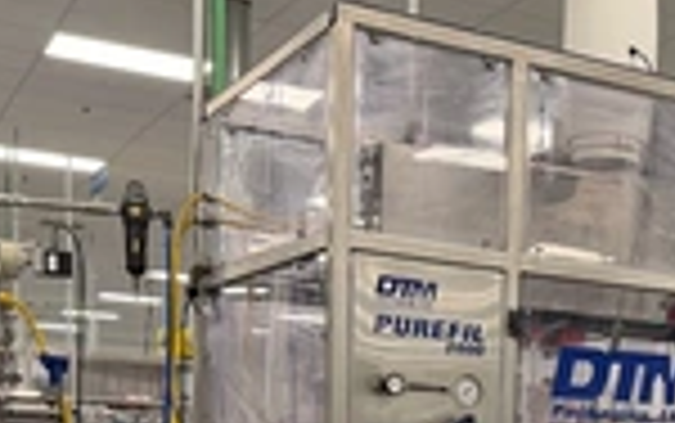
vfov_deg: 17.7
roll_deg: -2.1
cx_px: 558
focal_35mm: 68
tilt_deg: -6.5
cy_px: 580
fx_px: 1252
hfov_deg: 29.4
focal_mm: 6.76
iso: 400
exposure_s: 1/120
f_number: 1.78
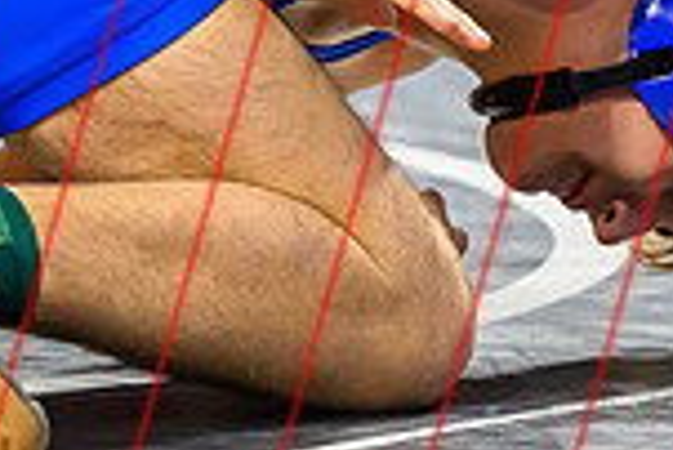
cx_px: 506
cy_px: -116
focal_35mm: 506
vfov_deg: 2.7
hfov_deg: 4.1
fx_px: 9468
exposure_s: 1/800
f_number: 2.8
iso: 4000
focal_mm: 93
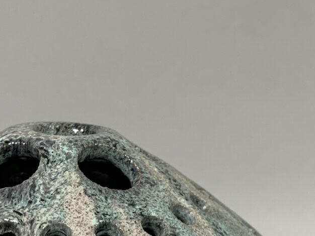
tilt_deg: -25.0
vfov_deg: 16.2
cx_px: 52
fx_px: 774
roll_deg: -0.9
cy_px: 332
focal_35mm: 85
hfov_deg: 22.6
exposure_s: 1/50
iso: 64
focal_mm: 4.25
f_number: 1.8
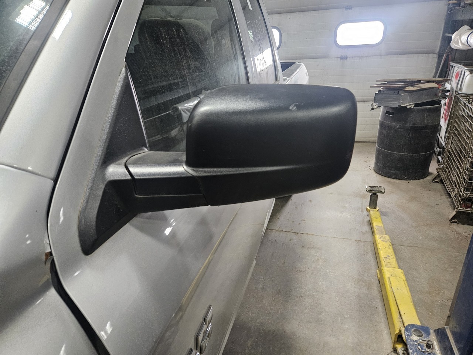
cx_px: 236
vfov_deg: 58.9
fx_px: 314
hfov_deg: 73.9
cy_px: 178
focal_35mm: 23
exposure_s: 1/120
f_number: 1.8
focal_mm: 5.4
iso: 1000
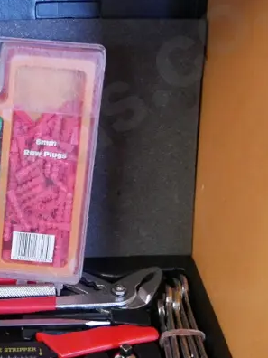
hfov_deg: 16.3
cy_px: 216
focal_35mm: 88
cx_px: -26
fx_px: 908
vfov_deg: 22.2
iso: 3200
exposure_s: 1/40
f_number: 4
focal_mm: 17
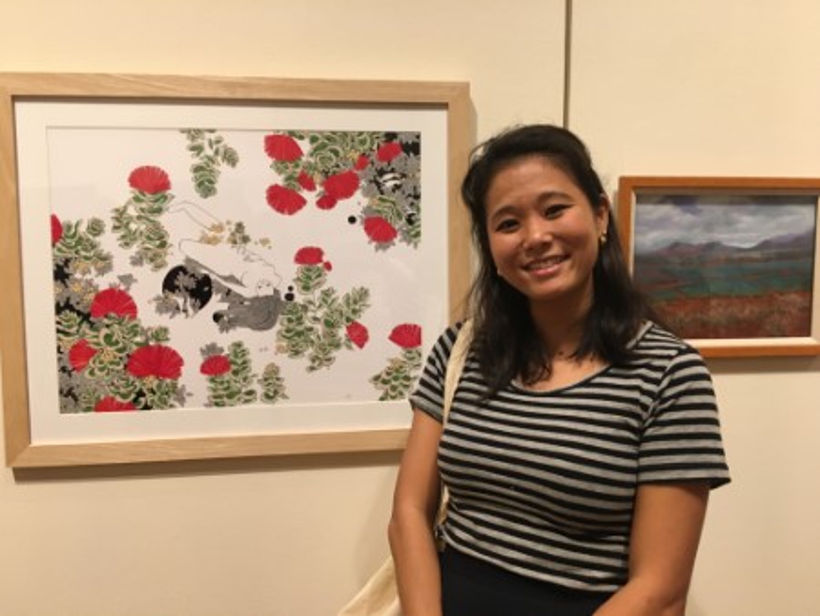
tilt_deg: -4.3
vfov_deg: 48.3
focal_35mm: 29
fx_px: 687
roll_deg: -0.5
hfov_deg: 61.6
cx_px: 410
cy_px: 308
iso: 125
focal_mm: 4.15
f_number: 2.2
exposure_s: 1/30
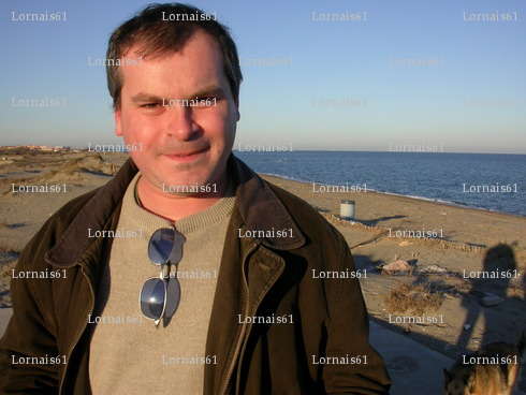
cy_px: 198
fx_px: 578
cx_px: 263
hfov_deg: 49.0
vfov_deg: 37.8
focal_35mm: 38
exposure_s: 1/336
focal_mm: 7.85
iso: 100
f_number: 7.5
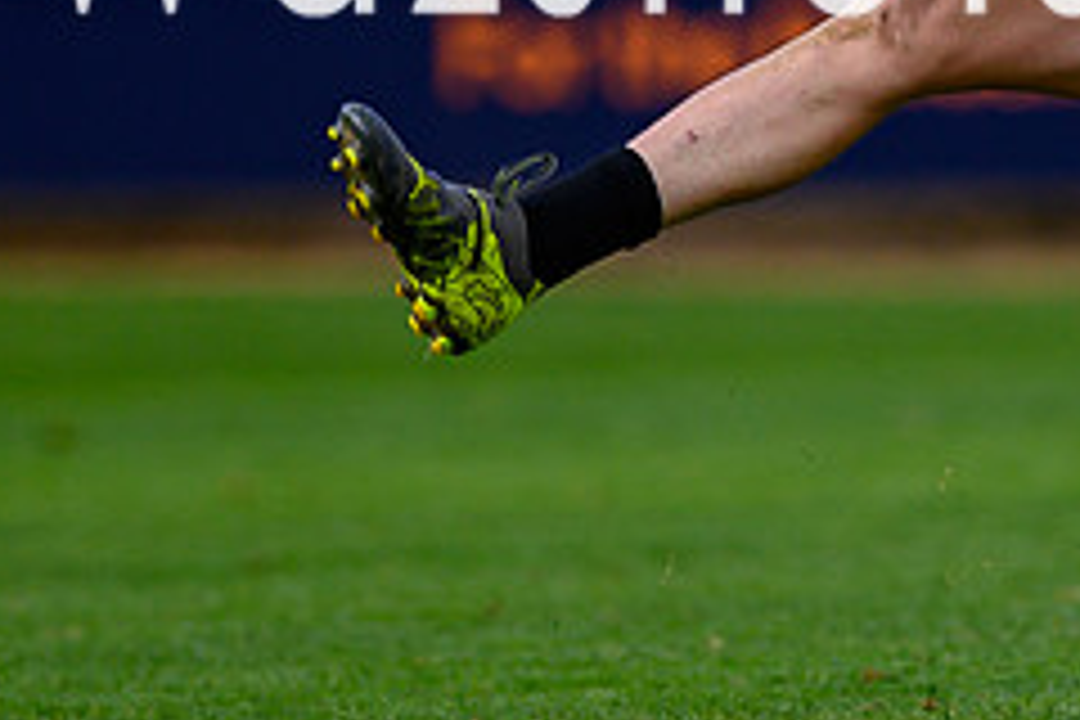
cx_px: 950
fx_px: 69325
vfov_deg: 0.6
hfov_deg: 0.9
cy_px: -15
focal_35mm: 2311
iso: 250
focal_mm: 500
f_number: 4
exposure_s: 1/1600
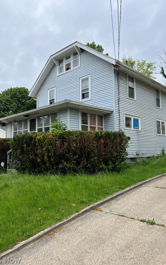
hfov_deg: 44.5
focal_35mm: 28
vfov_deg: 66.5
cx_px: 85
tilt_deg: +6.3
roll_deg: +1.0
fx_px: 203
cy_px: 132
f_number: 1.5
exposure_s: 1/2841
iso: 50
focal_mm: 5.7
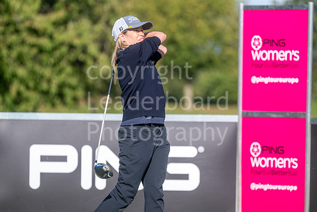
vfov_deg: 4.6
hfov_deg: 6.9
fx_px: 2642
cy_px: 106
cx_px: 158
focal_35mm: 300
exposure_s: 1/3200
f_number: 5
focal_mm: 300
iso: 500
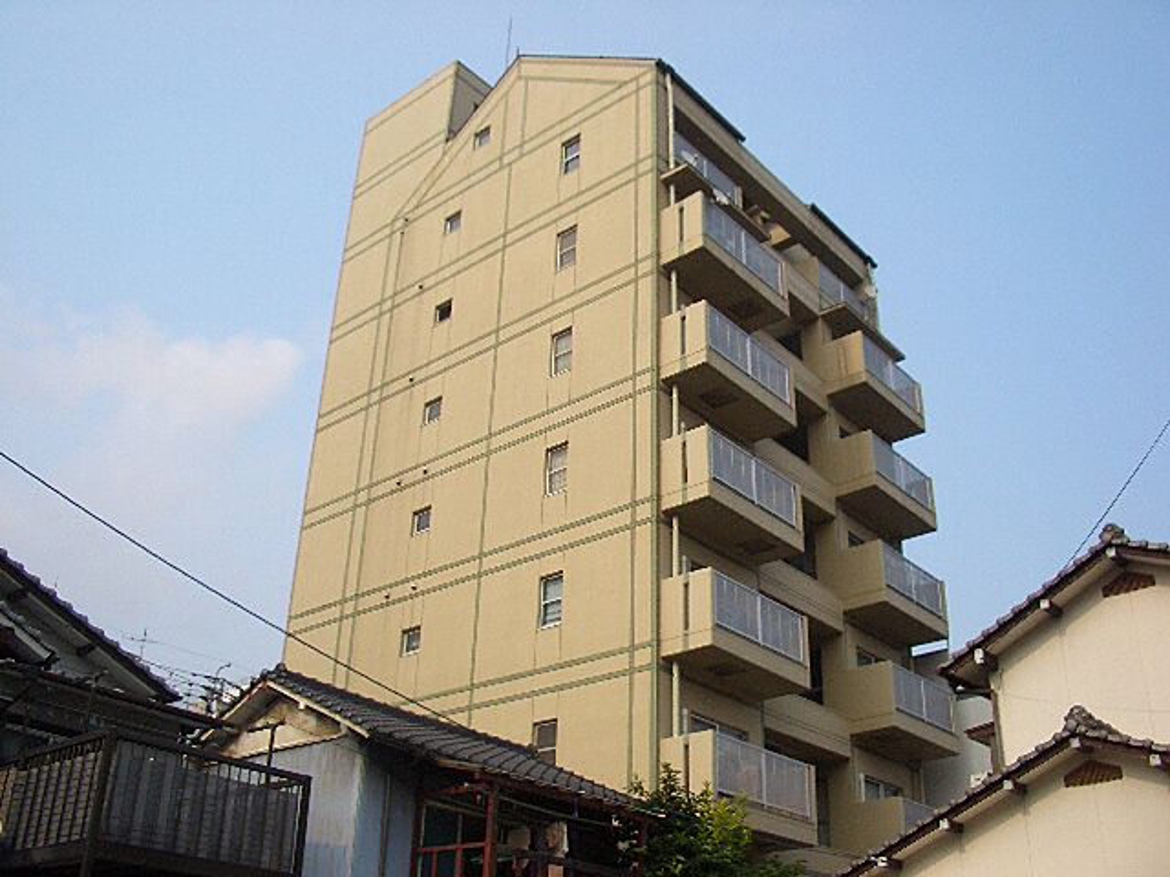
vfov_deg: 40.7
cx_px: 585
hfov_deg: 52.6
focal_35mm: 35
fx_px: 1183
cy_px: 438
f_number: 4.3
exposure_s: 1/500
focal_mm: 5.8
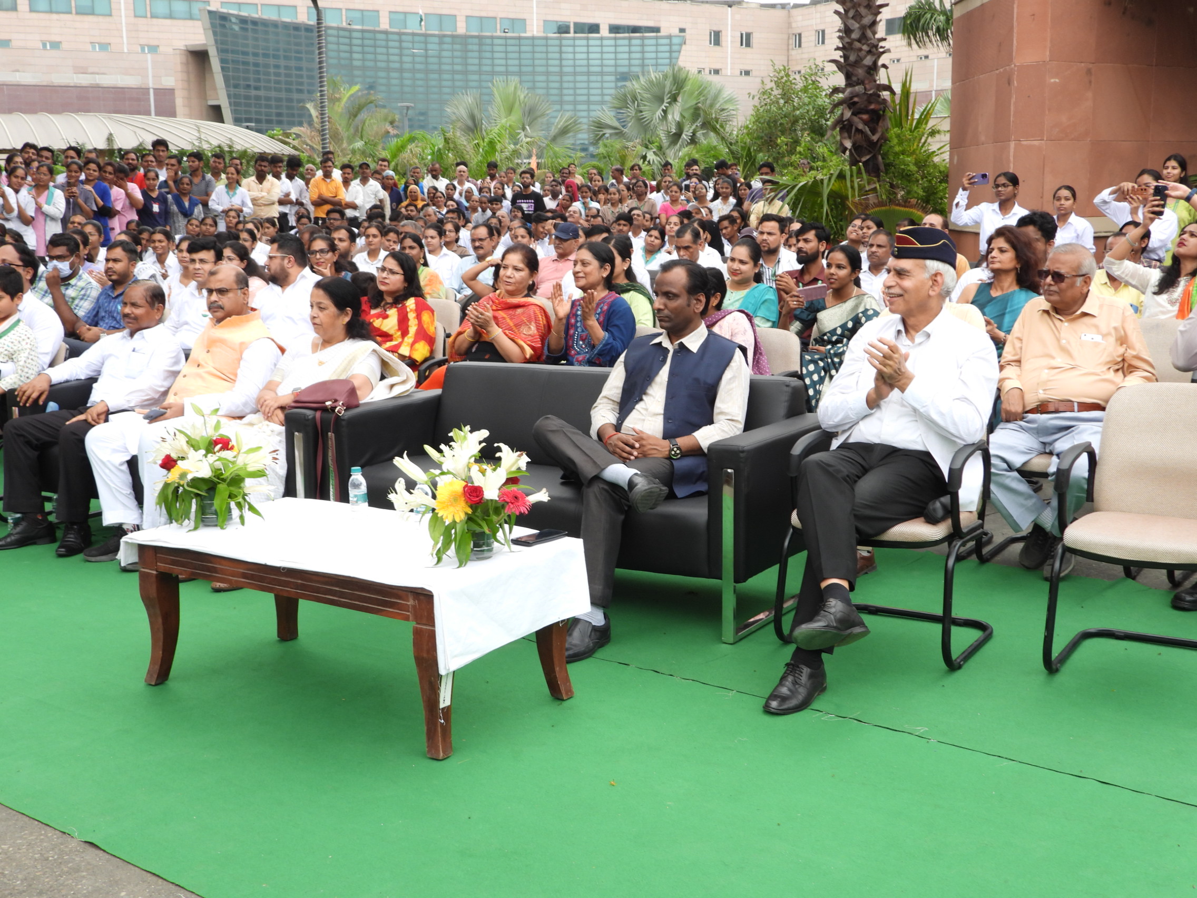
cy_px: 449
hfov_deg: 45.8
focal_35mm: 41
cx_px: 598
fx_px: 1418
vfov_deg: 35.1
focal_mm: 7.4
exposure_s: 1/250
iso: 100
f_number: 3.2
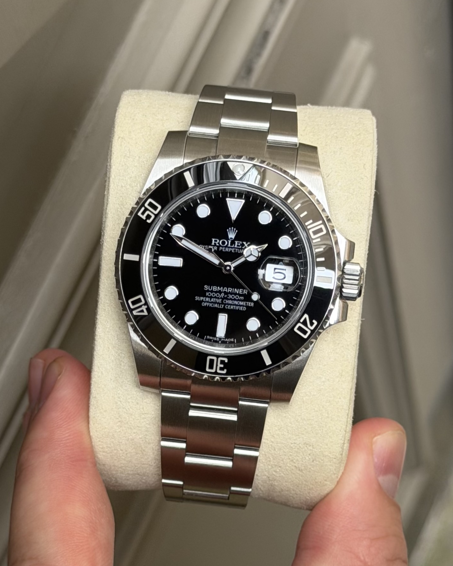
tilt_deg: -70.0
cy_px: 300
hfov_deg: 29.7
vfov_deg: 36.6
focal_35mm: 51
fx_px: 855
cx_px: 228
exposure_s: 1/65
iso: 100
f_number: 1.78
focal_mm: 6.76
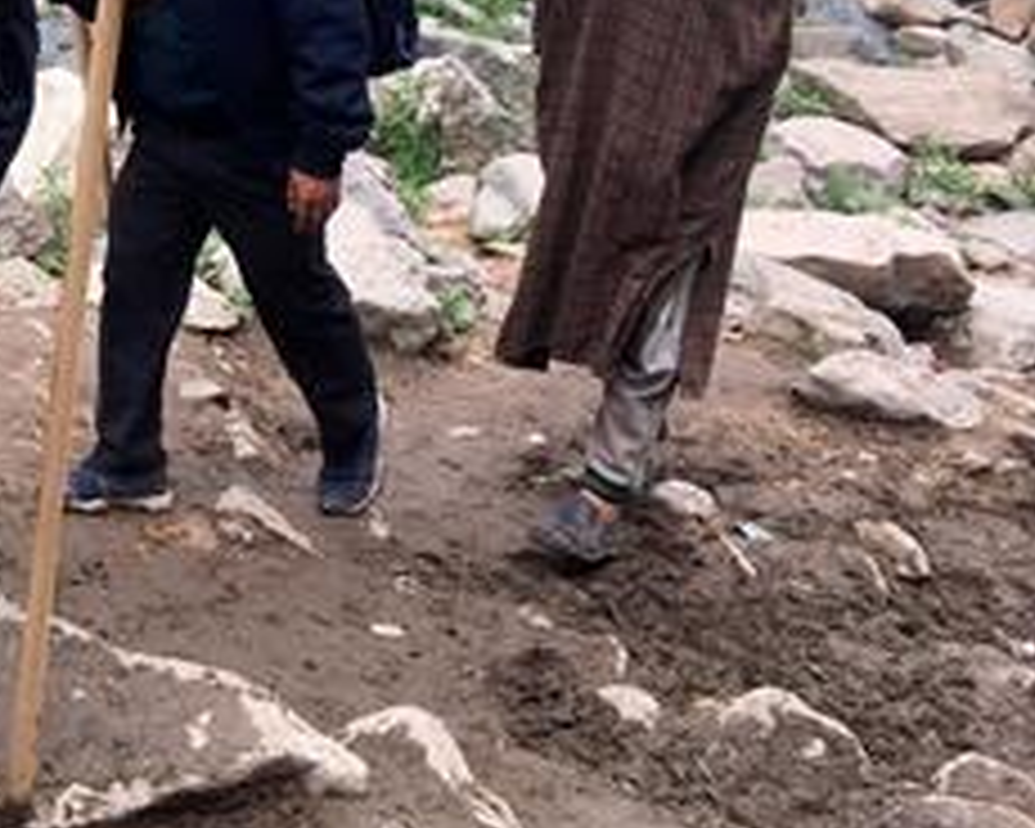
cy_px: -108
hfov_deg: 21.2
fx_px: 2451
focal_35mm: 80
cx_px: -374
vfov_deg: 18.4
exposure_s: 1/396
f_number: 2.2
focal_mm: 4.15
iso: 25
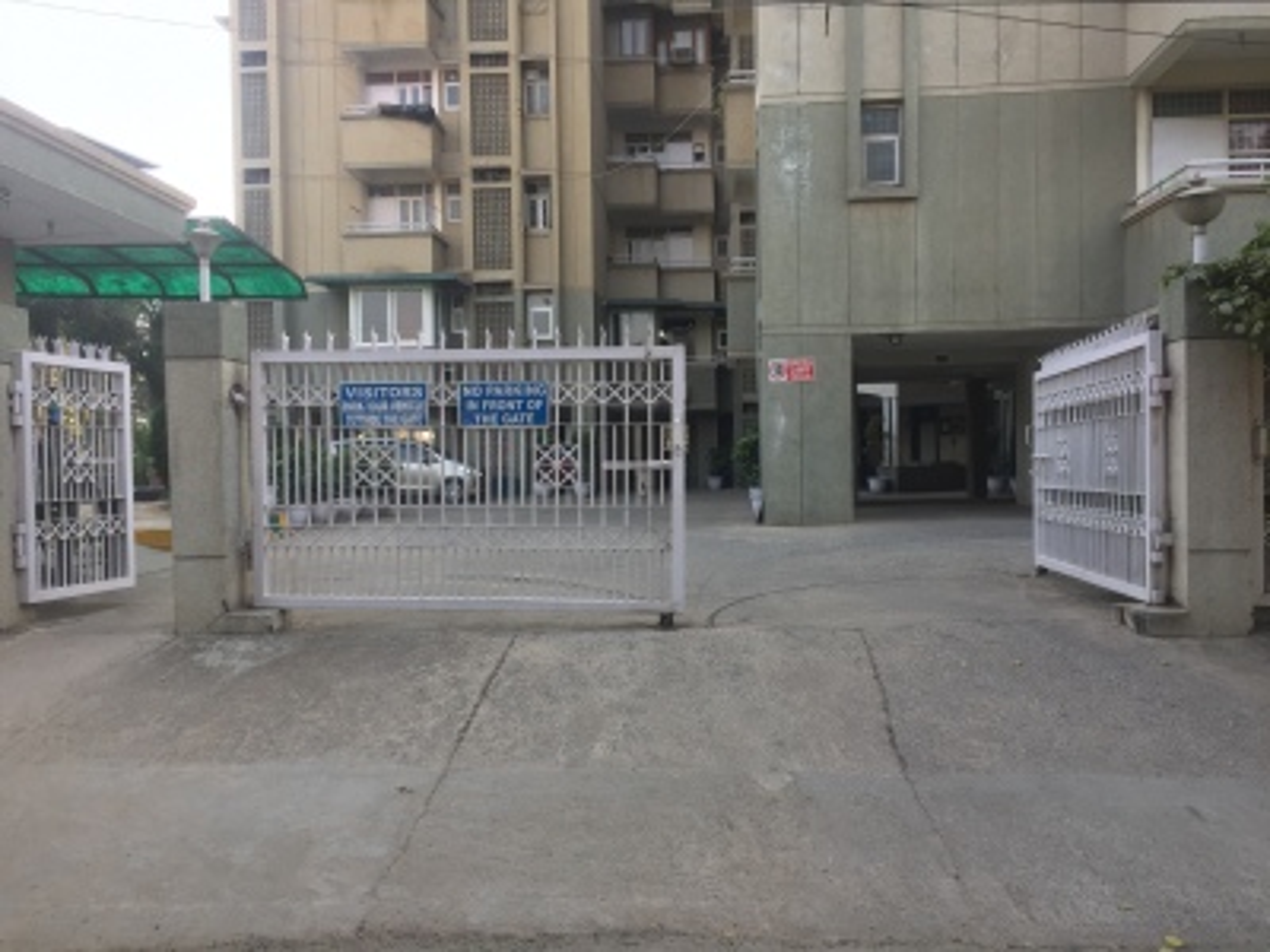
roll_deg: -0.5
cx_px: 635
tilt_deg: +0.4
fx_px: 1064
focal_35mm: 29
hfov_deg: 61.7
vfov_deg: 48.2
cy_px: 476
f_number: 2.2
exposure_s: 1/225
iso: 32
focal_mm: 4.15
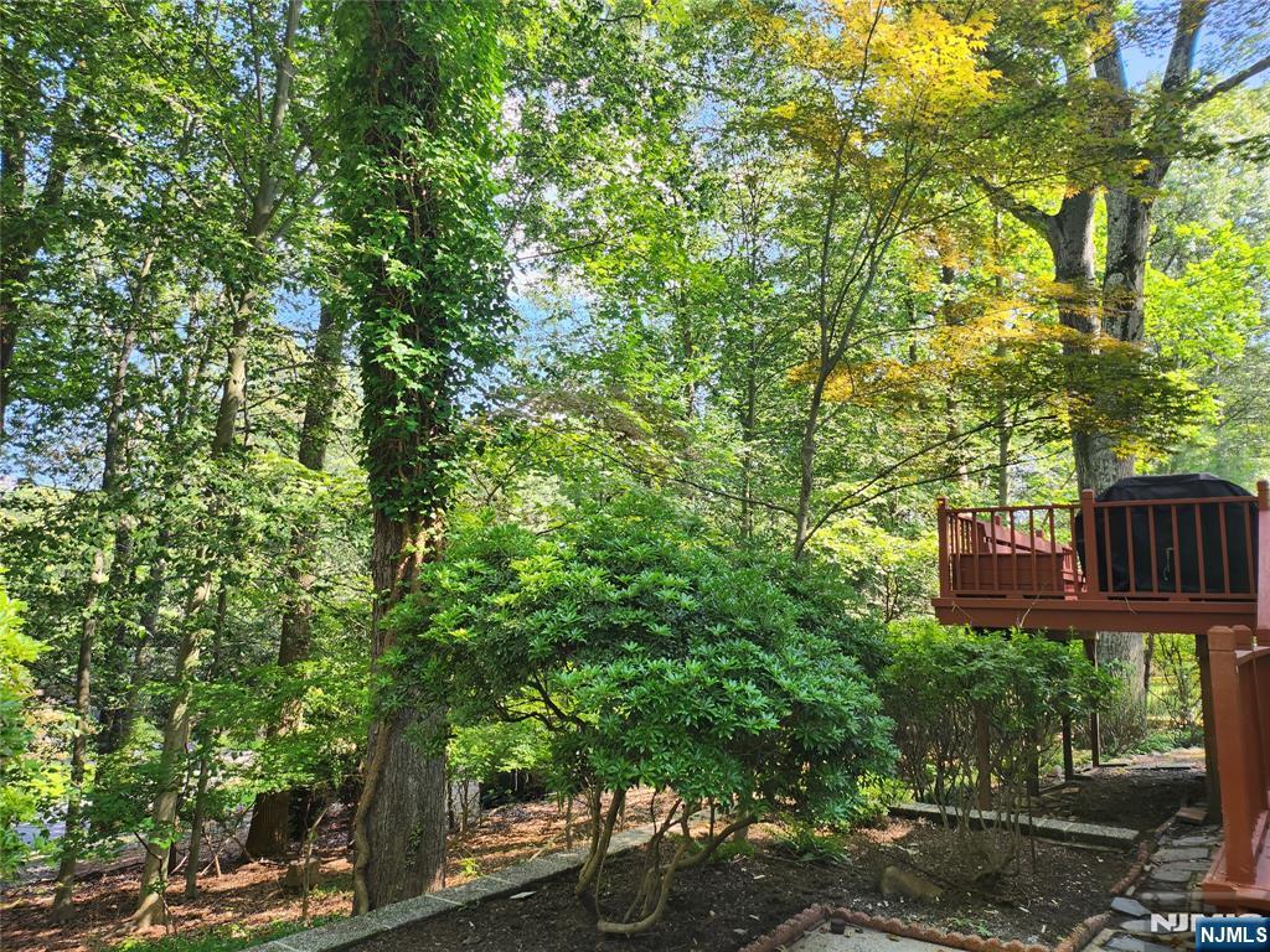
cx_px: 635
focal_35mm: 24
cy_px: 476
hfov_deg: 71.6
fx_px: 881
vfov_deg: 56.8
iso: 64
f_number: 1.8
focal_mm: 5
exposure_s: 1/180
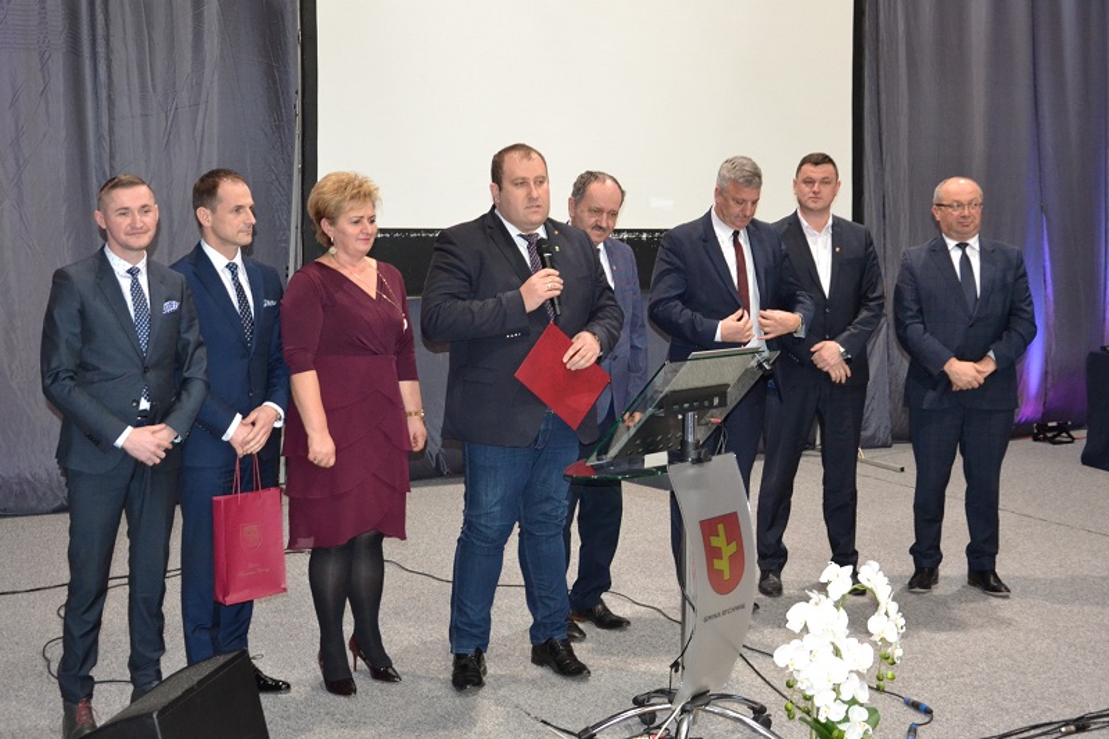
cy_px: 370
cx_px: 554
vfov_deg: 29.9
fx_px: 1386
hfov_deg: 43.6
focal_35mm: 45
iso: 2000
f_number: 4.2
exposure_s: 1/60
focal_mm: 30
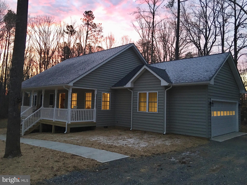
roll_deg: -1.4
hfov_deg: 61.7
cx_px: 124
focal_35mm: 29
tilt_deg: +4.8
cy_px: 92
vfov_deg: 48.2
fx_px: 207
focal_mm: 4.15
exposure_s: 1/15
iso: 100
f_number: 2.2
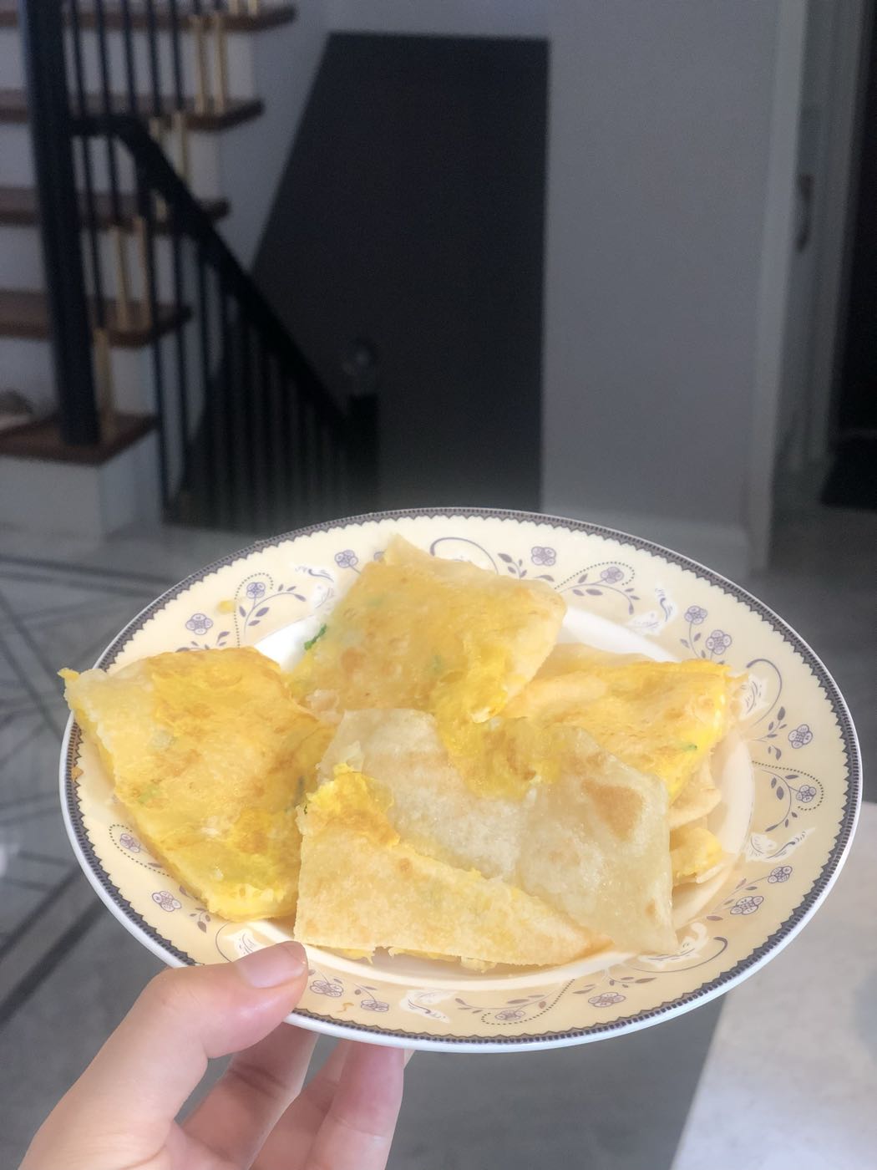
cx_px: 438
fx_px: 1757
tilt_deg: -23.9
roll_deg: -0.4
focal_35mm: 52
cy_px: 585
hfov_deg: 28.0
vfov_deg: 36.8
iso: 32
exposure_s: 1/60
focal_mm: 6
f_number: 2.4
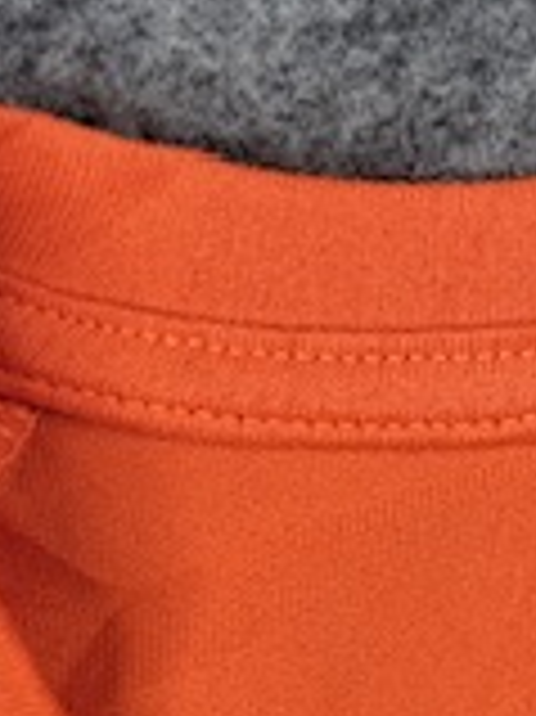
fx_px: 3990
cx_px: 842
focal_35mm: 193
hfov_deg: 7.5
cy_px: 338
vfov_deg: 10.3
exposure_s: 1/195
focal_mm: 6.76
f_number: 1.78
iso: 50
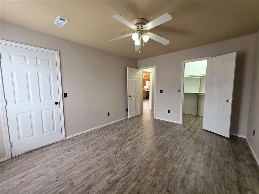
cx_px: 130
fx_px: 97
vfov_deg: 89.9
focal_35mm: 13
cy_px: 97
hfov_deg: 106.2
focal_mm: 2.2
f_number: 1.9
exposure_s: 1/60
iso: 160
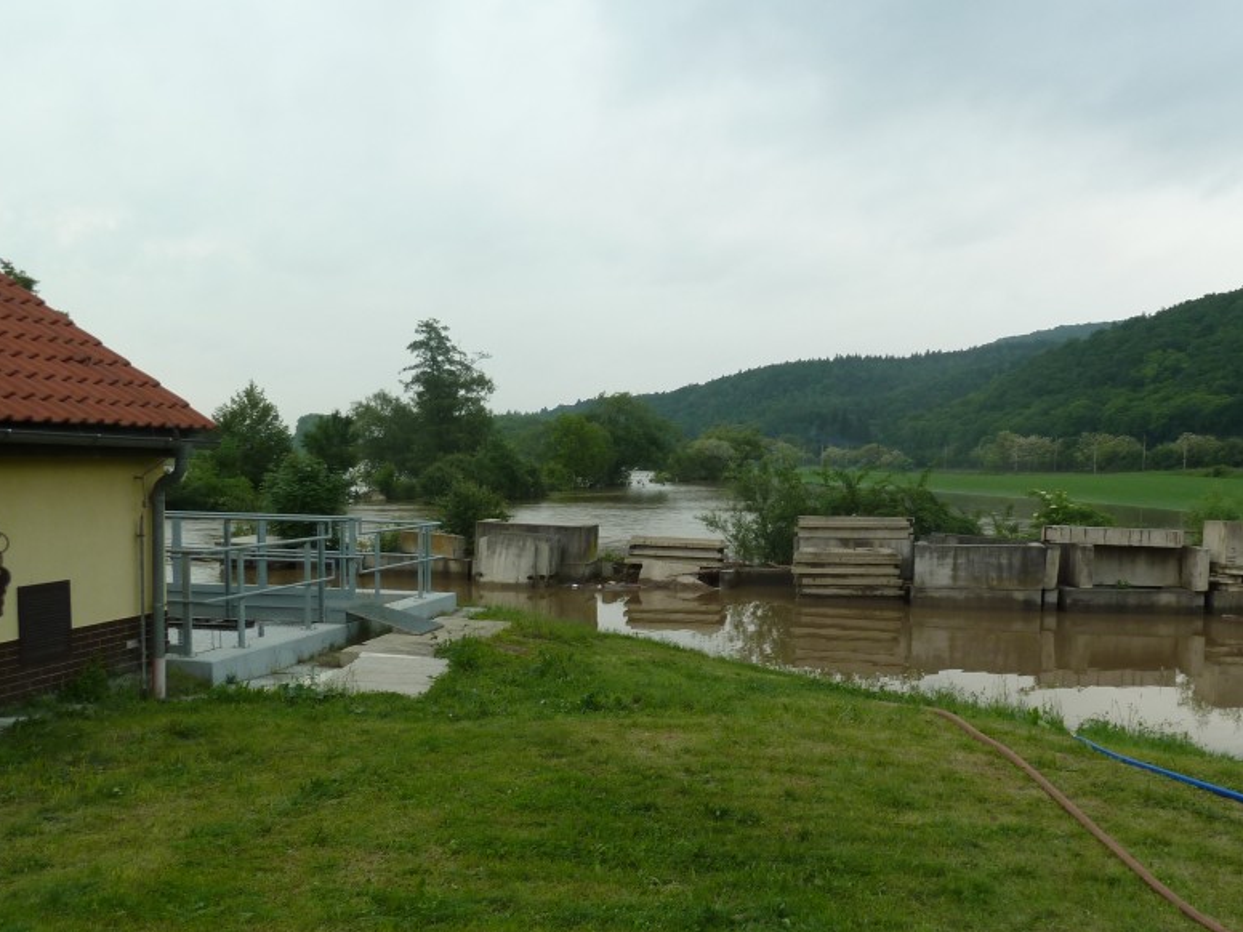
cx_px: 759
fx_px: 1185
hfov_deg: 54.9
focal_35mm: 33
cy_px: 586
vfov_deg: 42.6
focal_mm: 4.1
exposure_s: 1/50
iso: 80
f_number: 3.3
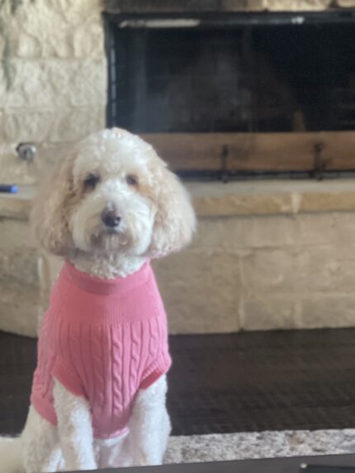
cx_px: 134
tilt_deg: -9.3
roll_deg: +1.0
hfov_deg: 14.8
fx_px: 1367
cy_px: 237
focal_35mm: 100
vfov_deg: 19.6
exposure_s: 1/24
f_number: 2.2
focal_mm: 7.5
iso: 500
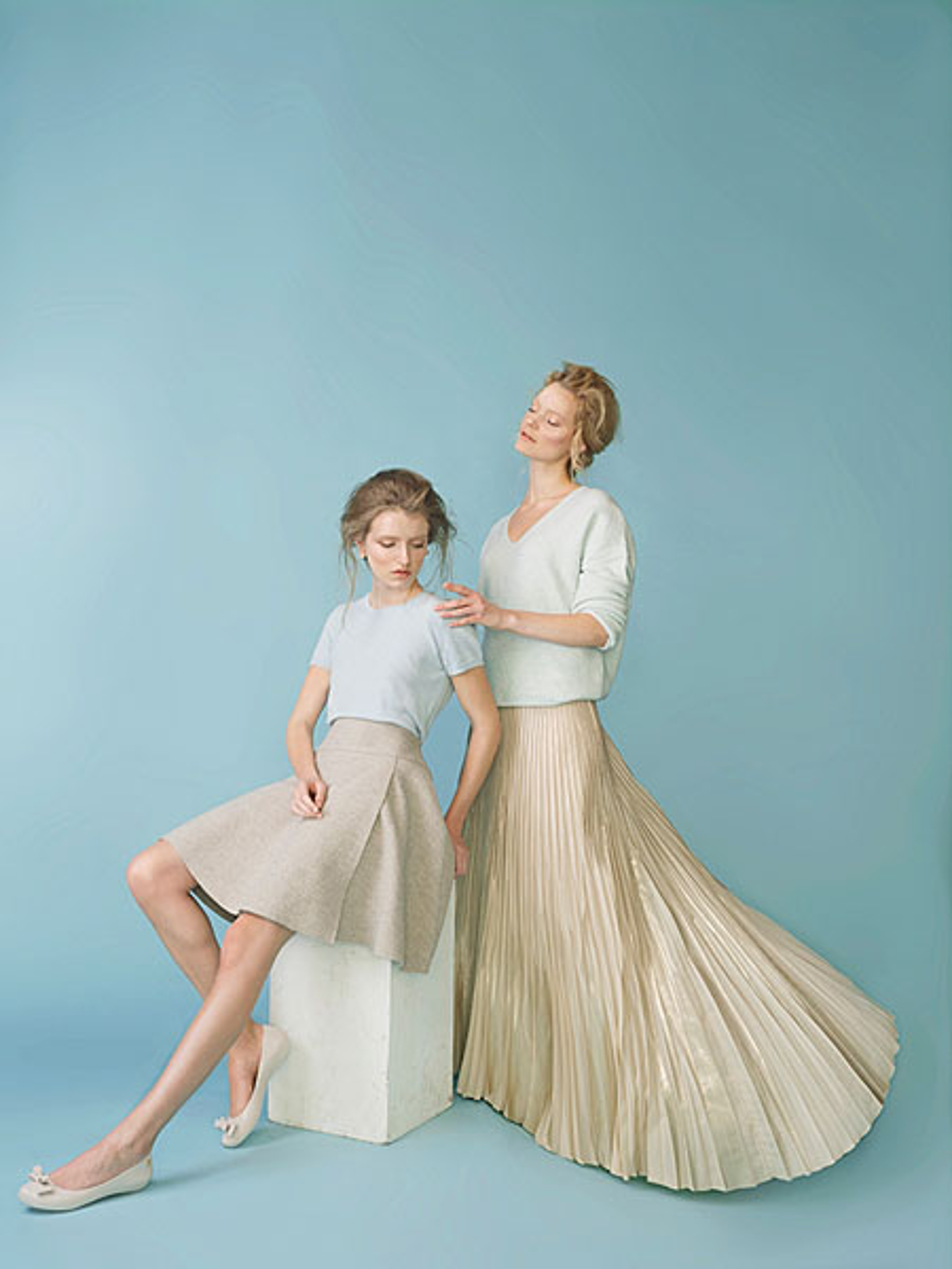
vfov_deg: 49.0
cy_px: 634
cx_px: 476
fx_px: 1393
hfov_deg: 37.7
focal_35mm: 38
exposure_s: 1/125
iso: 200
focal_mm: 19
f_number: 10
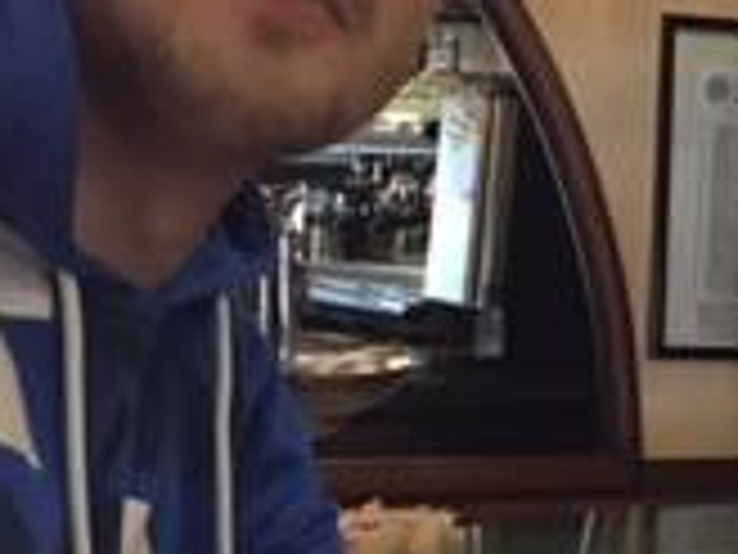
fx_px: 2409
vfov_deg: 13.1
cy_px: 360
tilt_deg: -3.3
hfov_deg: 17.1
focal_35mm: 113
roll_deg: -2.7
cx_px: 698
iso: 500
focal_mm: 4.15
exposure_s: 1/17
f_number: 2.2
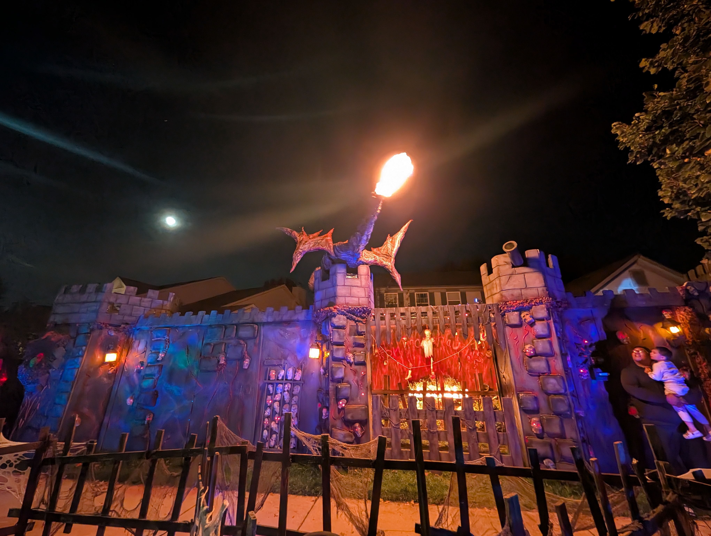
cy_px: 268
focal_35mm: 12
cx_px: 356
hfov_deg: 110.5
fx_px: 247
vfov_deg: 94.6
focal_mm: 2.02
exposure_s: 1/15.2
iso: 902
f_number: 1.7
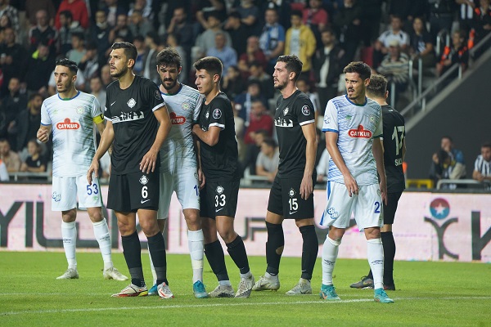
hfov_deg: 5.2
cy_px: 164
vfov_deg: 3.4
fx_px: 5455
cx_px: 246
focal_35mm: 400
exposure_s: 1/500
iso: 3200
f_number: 5.6
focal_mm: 400
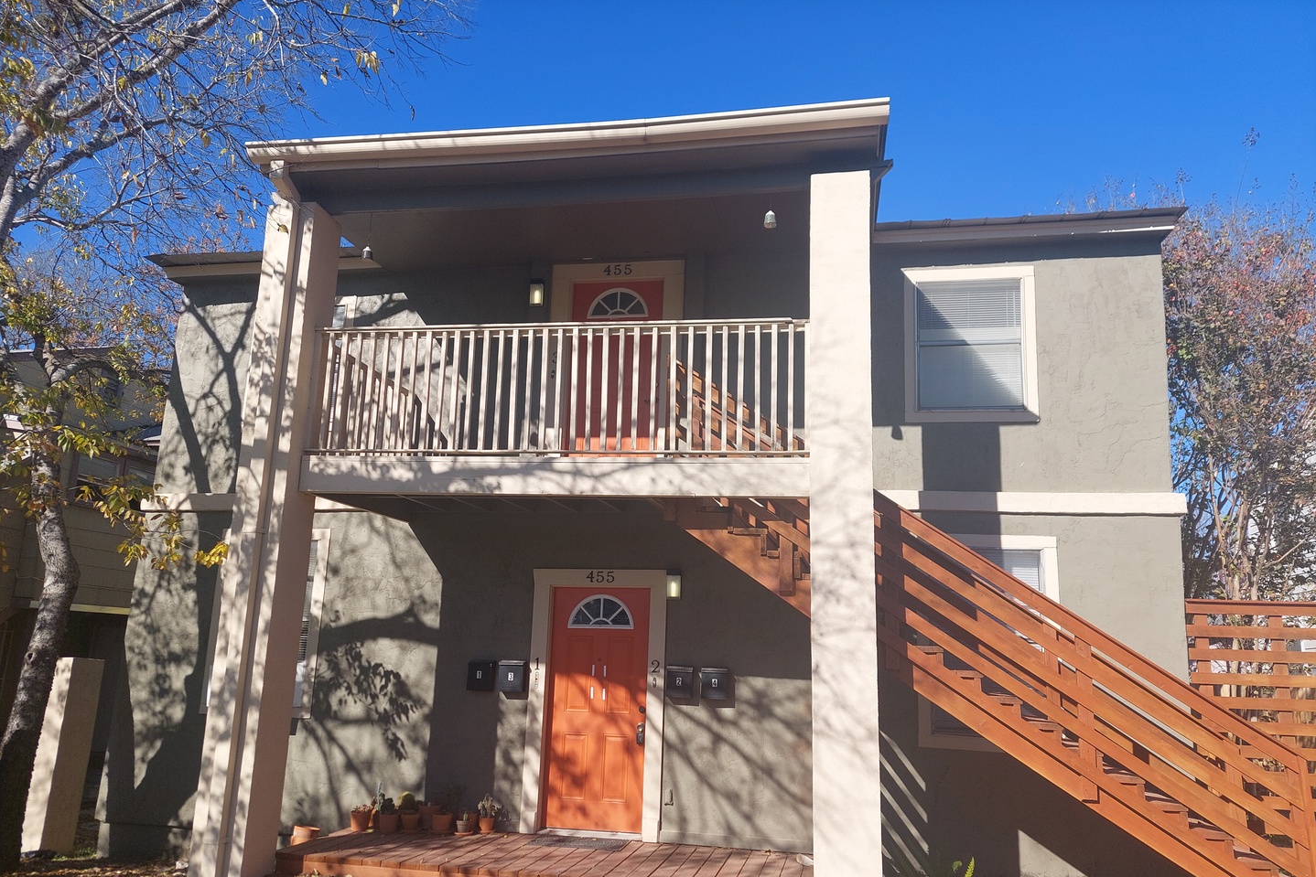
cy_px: 493
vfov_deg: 51.2
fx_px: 914
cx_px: 658
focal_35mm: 25
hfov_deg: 71.5
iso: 40
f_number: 1.8
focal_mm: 5.23
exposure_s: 1/1317
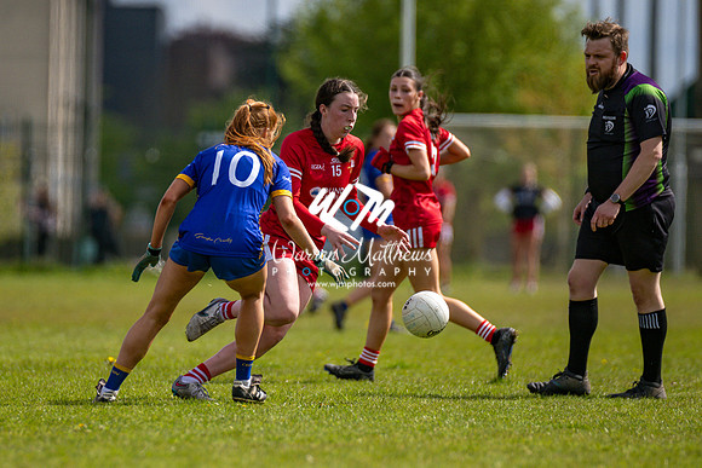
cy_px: 266
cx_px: 233
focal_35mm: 522
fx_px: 10186
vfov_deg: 2.6
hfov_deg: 3.9
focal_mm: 300
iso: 280
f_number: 2.8
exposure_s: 1/6400
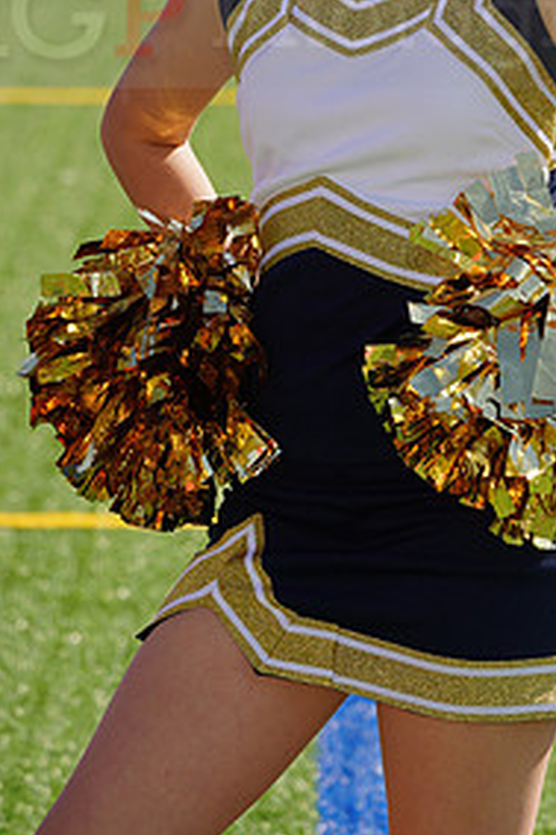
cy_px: -6
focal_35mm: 409
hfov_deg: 3.4
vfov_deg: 5.0
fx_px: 9486
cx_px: 427
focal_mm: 200
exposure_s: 1/250
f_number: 9
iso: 100
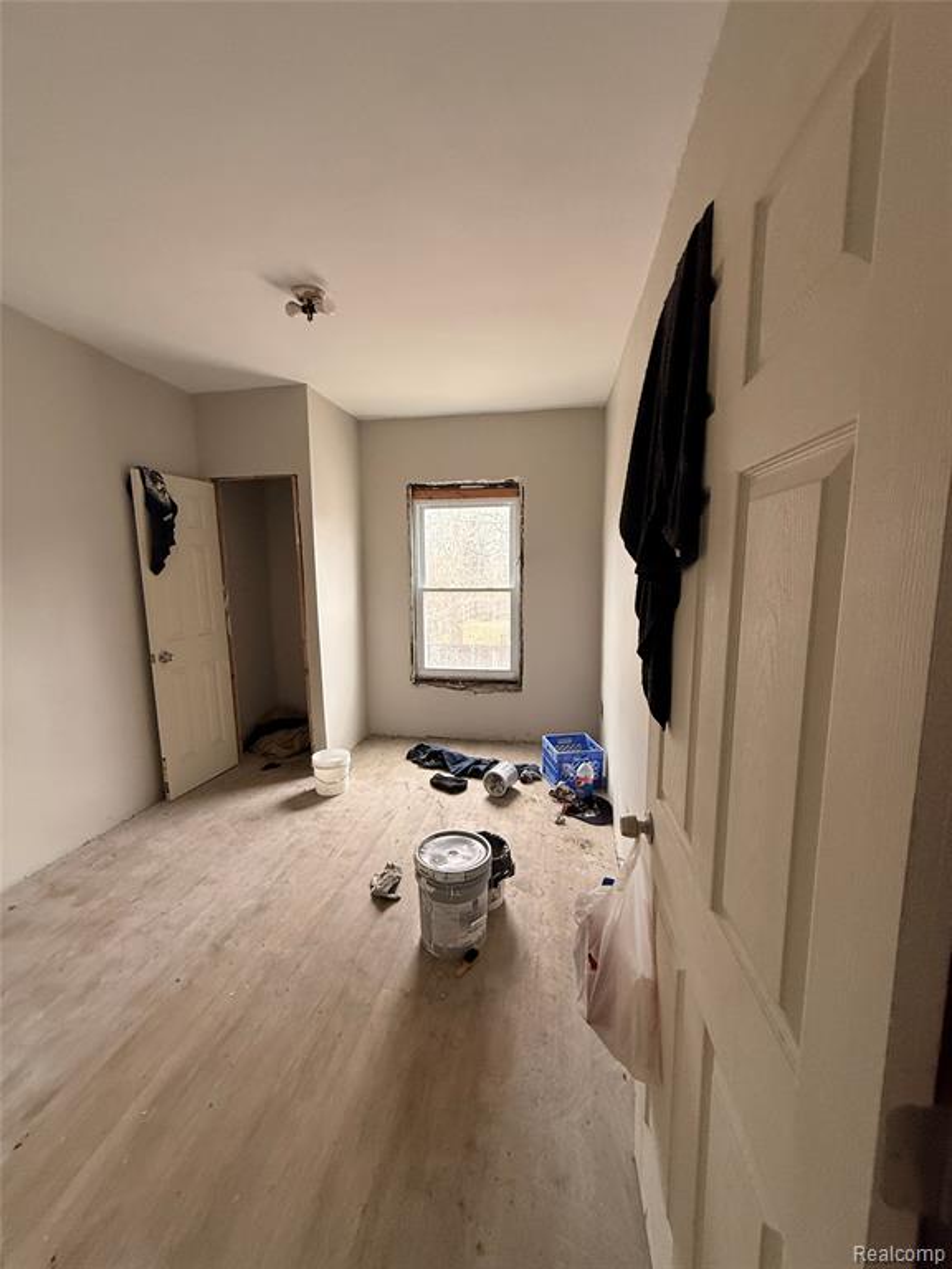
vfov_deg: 102.1
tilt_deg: -6.8
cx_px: 476
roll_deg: +0.0
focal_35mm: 14
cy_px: 634
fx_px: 513
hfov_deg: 85.7
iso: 250
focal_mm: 2.22
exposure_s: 1/99
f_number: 2.2
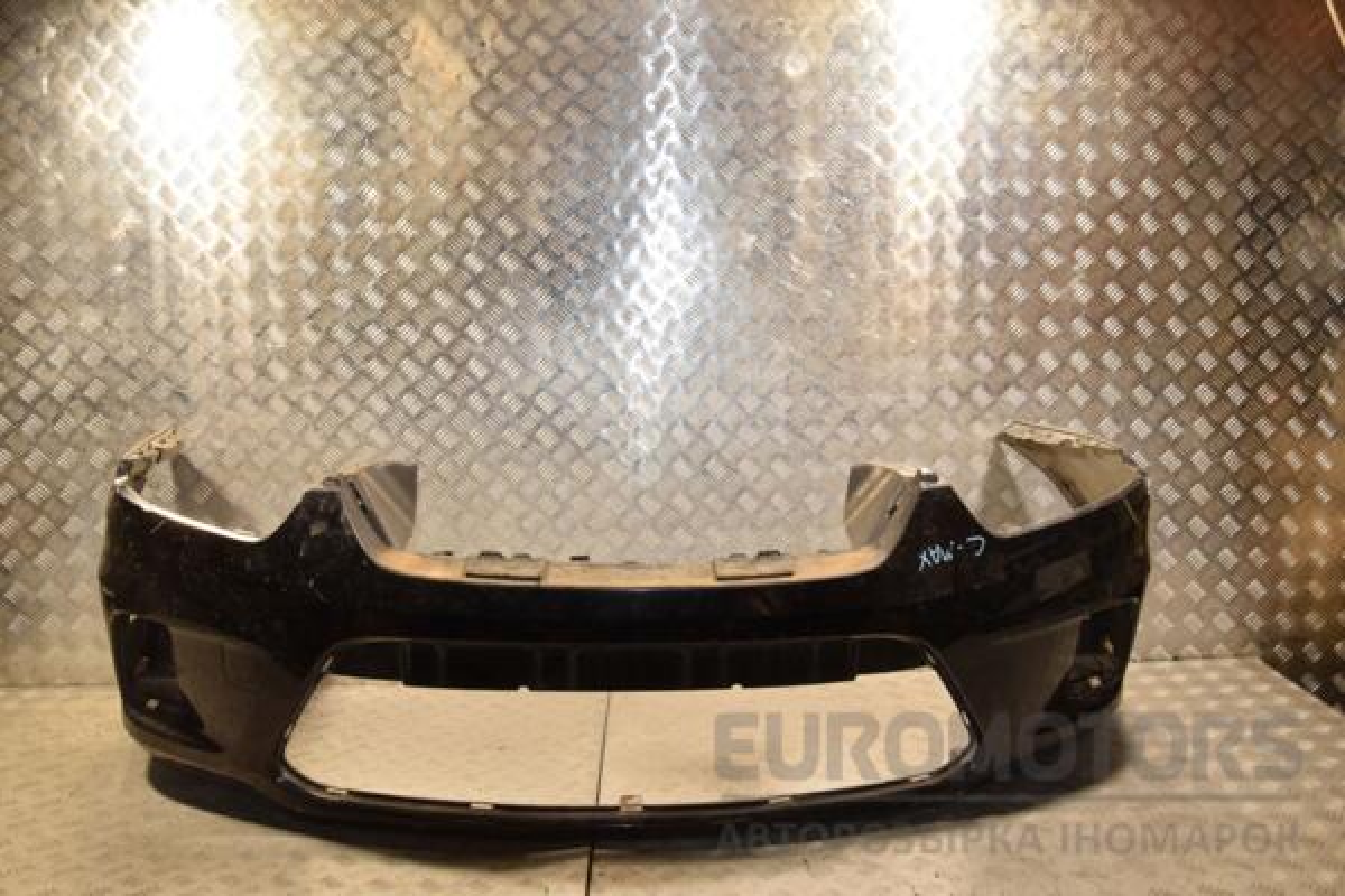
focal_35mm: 27
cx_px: 672
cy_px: 448
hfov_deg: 67.4
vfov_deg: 47.9
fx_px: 1009
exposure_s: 1/200
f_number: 9
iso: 800
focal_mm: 18
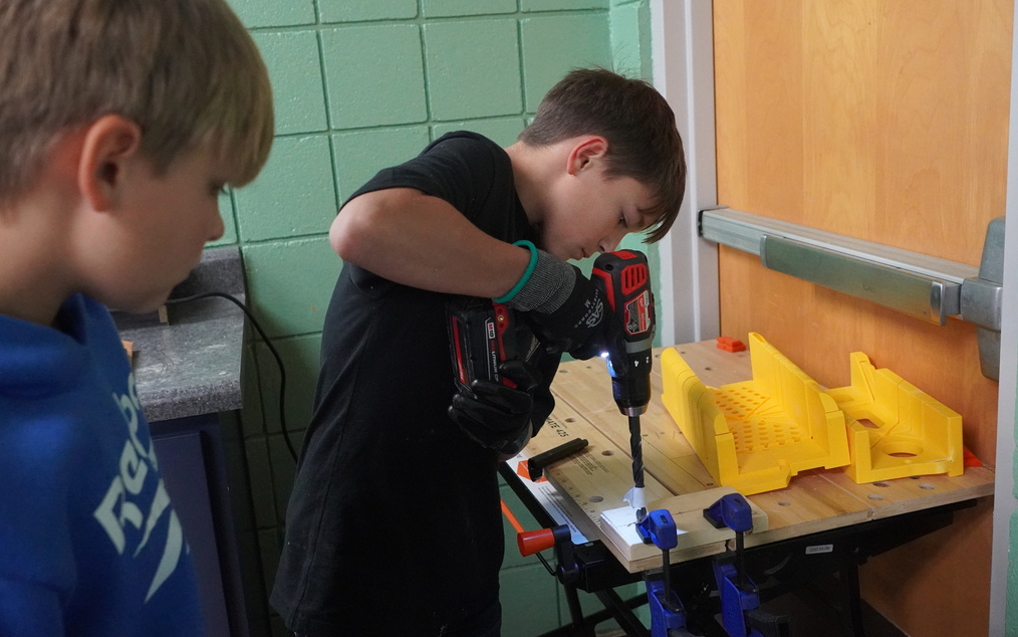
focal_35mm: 36
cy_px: 303
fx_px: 985
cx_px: 512
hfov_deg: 54.6
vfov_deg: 35.8
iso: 6400
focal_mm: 23
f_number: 4
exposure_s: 1/160
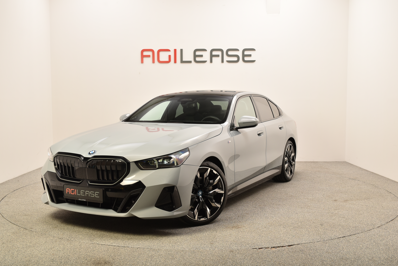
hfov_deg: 49.5
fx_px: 431
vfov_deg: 34.2
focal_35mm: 39
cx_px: 199
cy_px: 133
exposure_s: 1/200
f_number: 7.1
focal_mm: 26
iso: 100
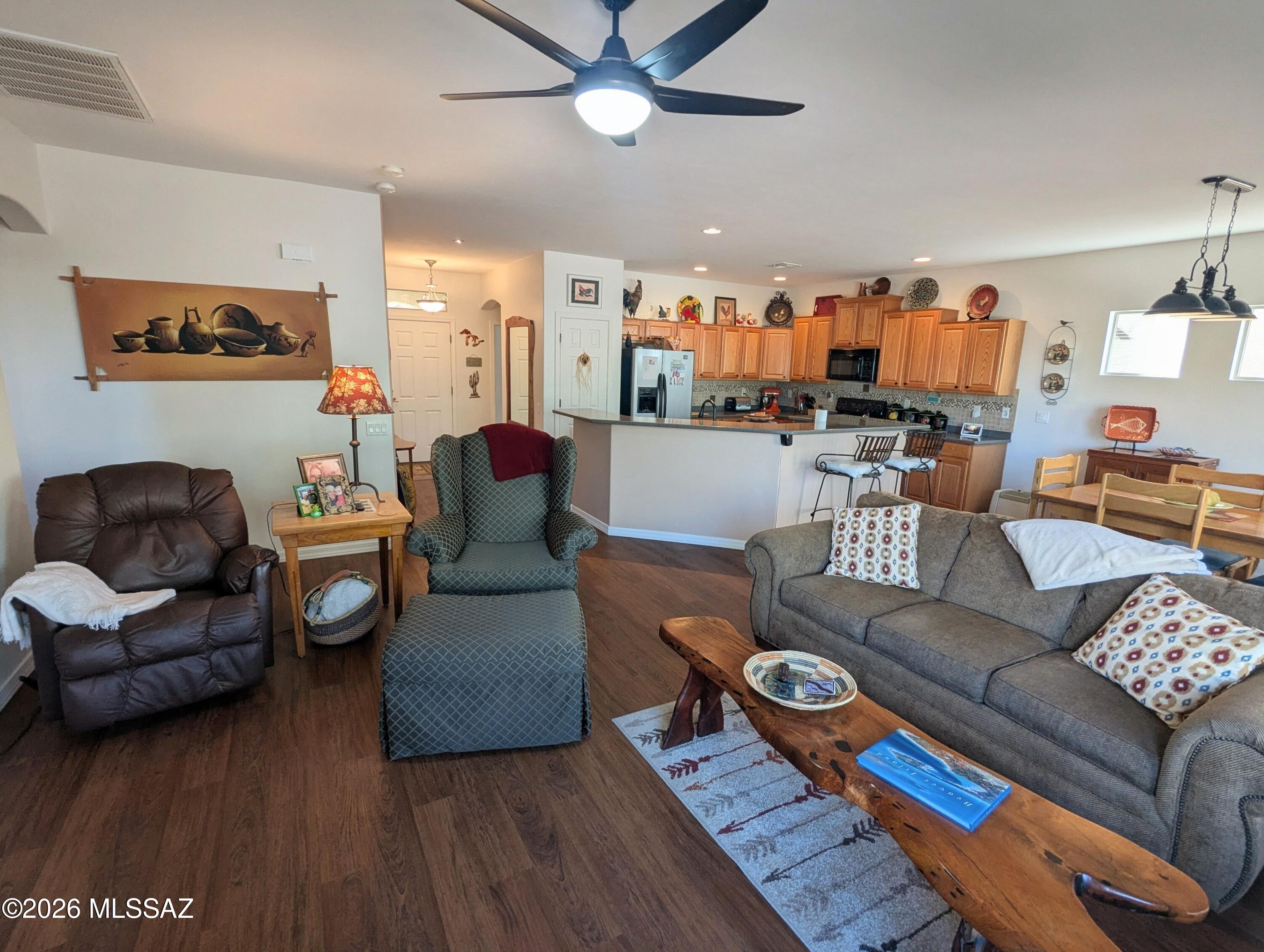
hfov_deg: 94.4
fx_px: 585
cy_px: 476
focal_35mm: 16
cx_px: 632
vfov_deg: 78.2
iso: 80
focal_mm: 2.35
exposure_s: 1/40
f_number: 2.2
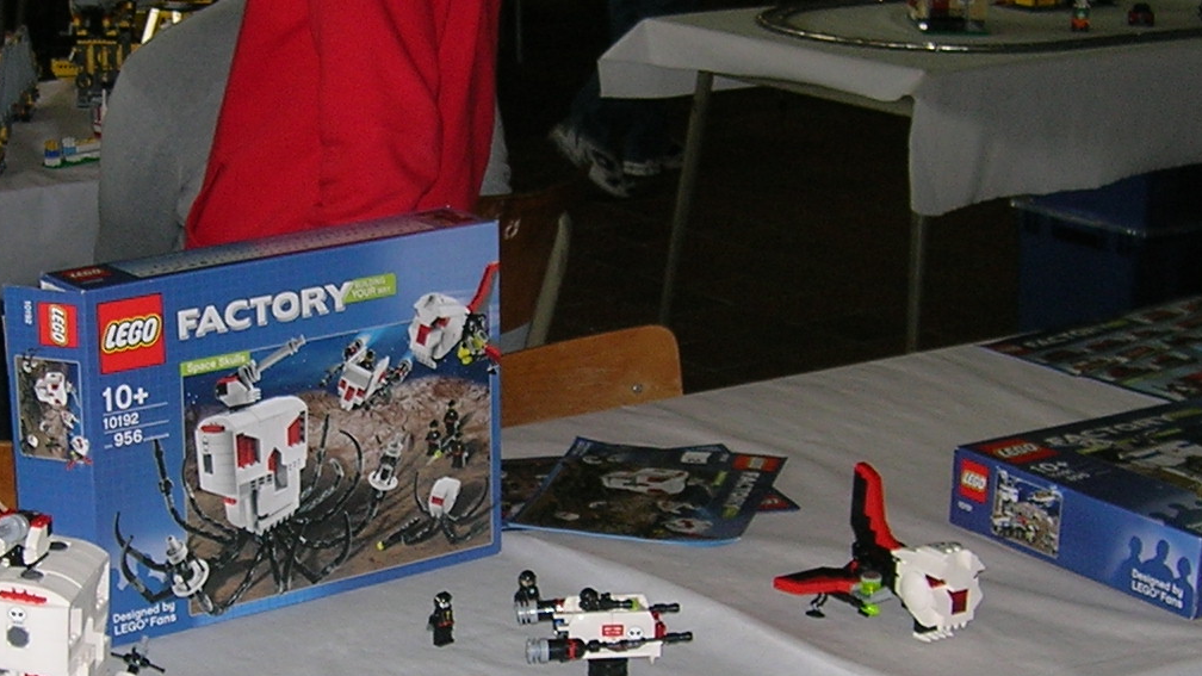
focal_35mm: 84
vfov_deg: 14.4
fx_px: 2677
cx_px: 435
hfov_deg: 25.2
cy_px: 467
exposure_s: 1/60.1
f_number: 2.9
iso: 53
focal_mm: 5.7
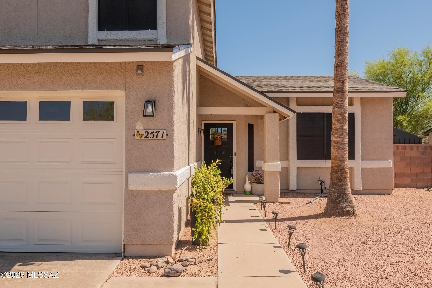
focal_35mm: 27
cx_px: 216
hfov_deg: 67.4
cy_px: 144
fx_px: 324
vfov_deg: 47.9
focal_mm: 18
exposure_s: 1/125
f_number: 11
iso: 100
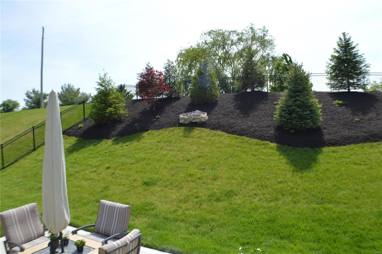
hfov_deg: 57.3
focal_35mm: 33
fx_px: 350
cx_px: 191
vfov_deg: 39.9
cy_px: 127
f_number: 8
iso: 100
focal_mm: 22
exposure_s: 1/250
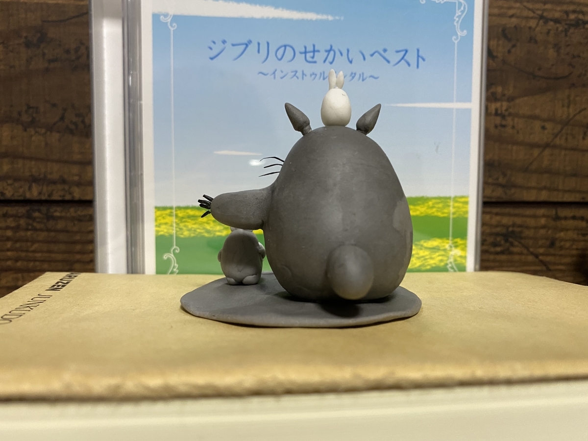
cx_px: 294
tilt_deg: -4.7
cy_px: 220
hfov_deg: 67.3
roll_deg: -0.1
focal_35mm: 26
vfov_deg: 53.1
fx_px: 442
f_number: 1.8
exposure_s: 1/50
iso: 250
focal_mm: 4.25
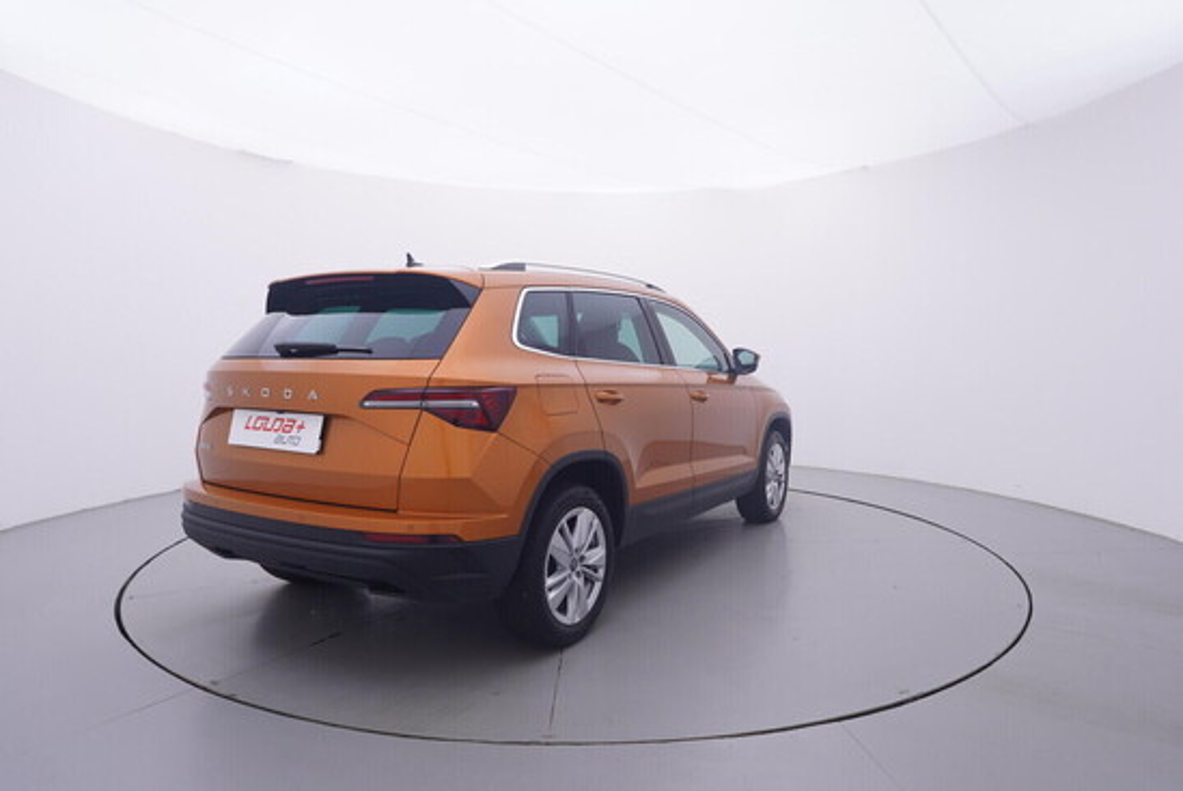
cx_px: 592
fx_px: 740
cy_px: 396
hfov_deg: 77.3
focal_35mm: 22
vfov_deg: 56.2
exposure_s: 1/80
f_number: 5
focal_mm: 15
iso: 200
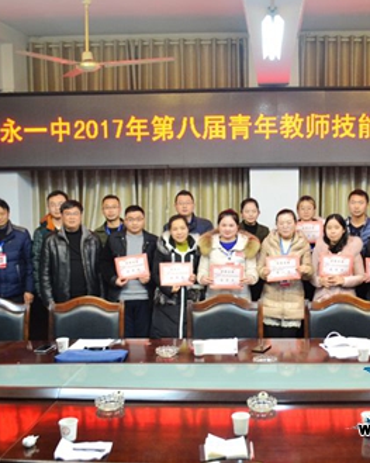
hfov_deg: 31.5
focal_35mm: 47
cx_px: 274
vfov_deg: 39.6
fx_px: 644
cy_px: 230
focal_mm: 22
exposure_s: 1/15
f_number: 3.8
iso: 1100
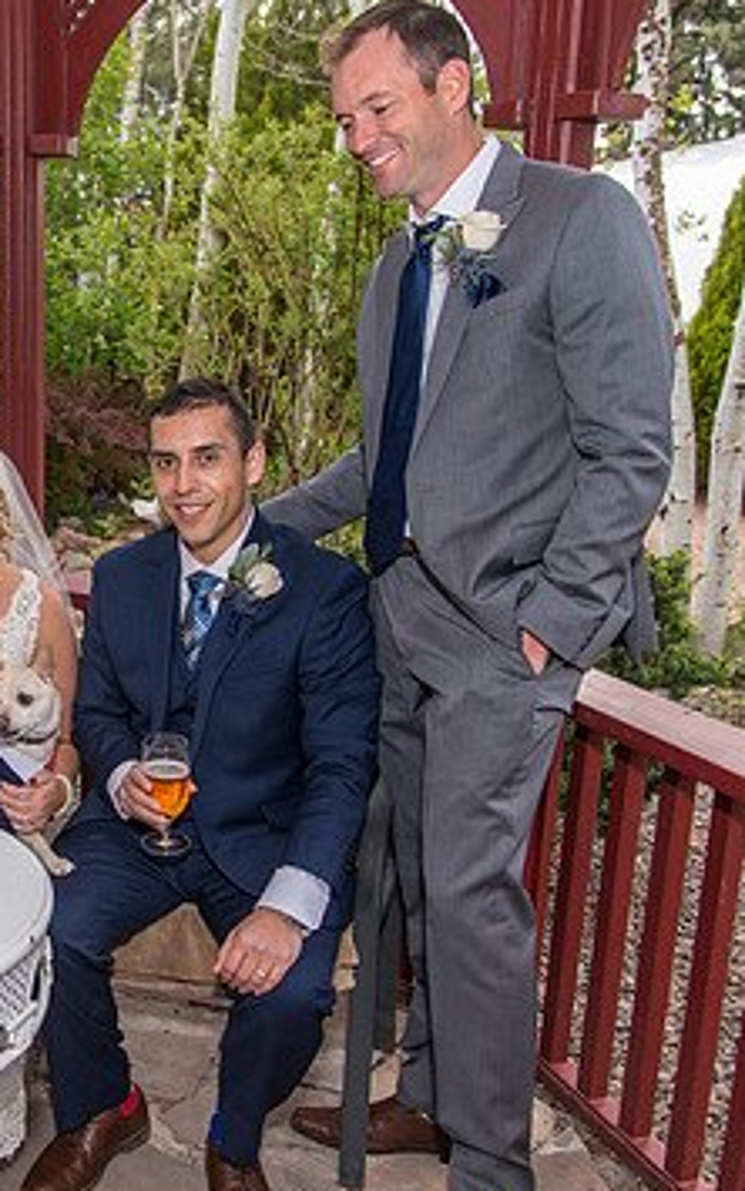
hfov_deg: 30.3
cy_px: 596
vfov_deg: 49.3
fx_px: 1299
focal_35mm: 40
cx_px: 47
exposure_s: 1/200
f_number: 4.5
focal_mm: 24
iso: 400
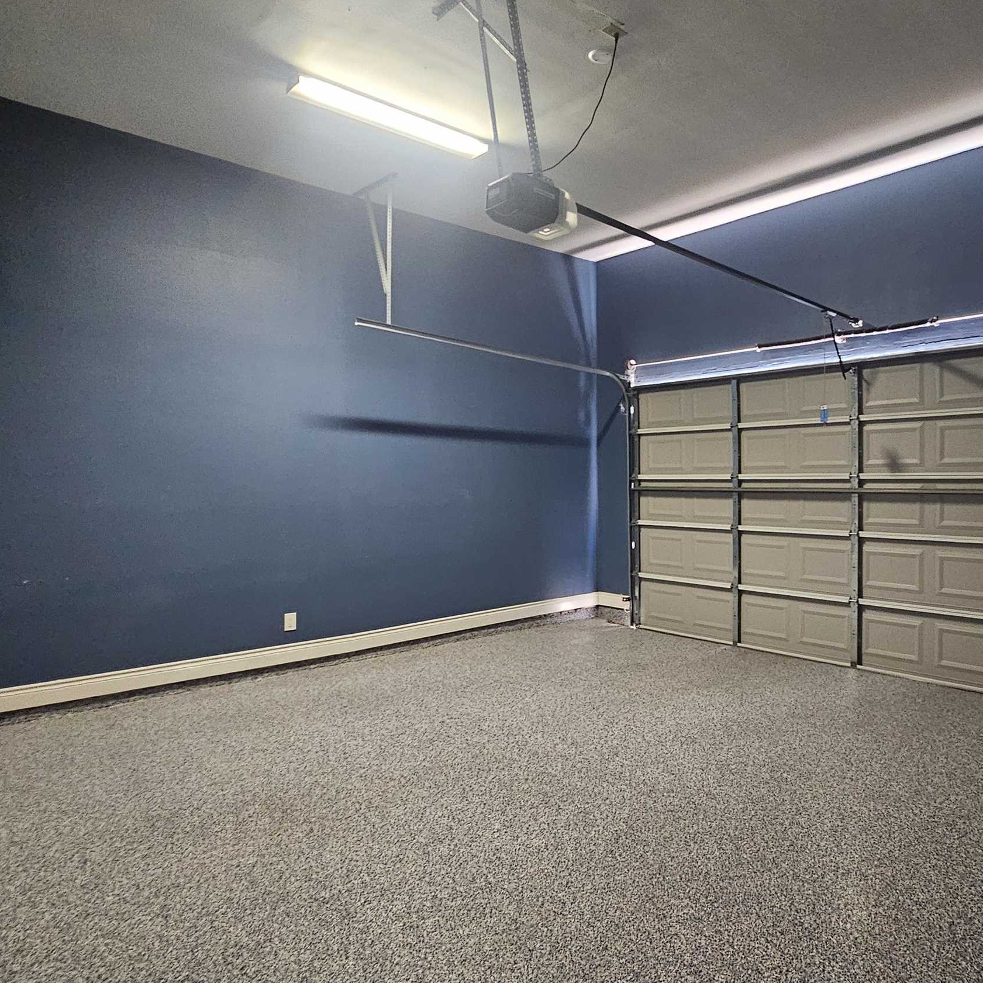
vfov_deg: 72.1
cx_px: 653
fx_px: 675
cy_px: 494
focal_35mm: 21
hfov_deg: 70.1
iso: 800
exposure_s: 1/24
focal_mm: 2.2
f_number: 2.2
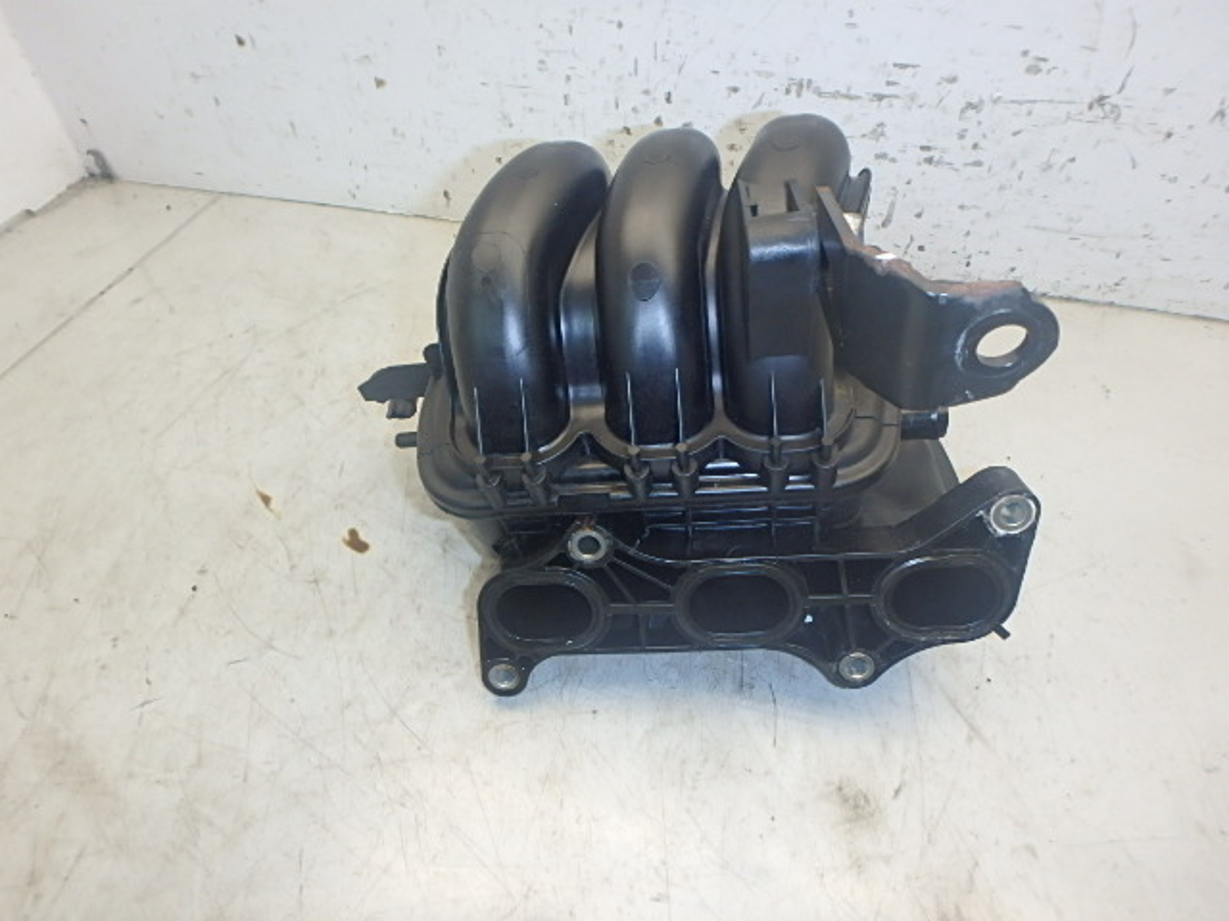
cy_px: 460
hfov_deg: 79.0
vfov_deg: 63.4
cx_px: 614
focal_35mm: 21
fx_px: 746
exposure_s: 1/50
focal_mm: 3.7
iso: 200
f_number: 3.5
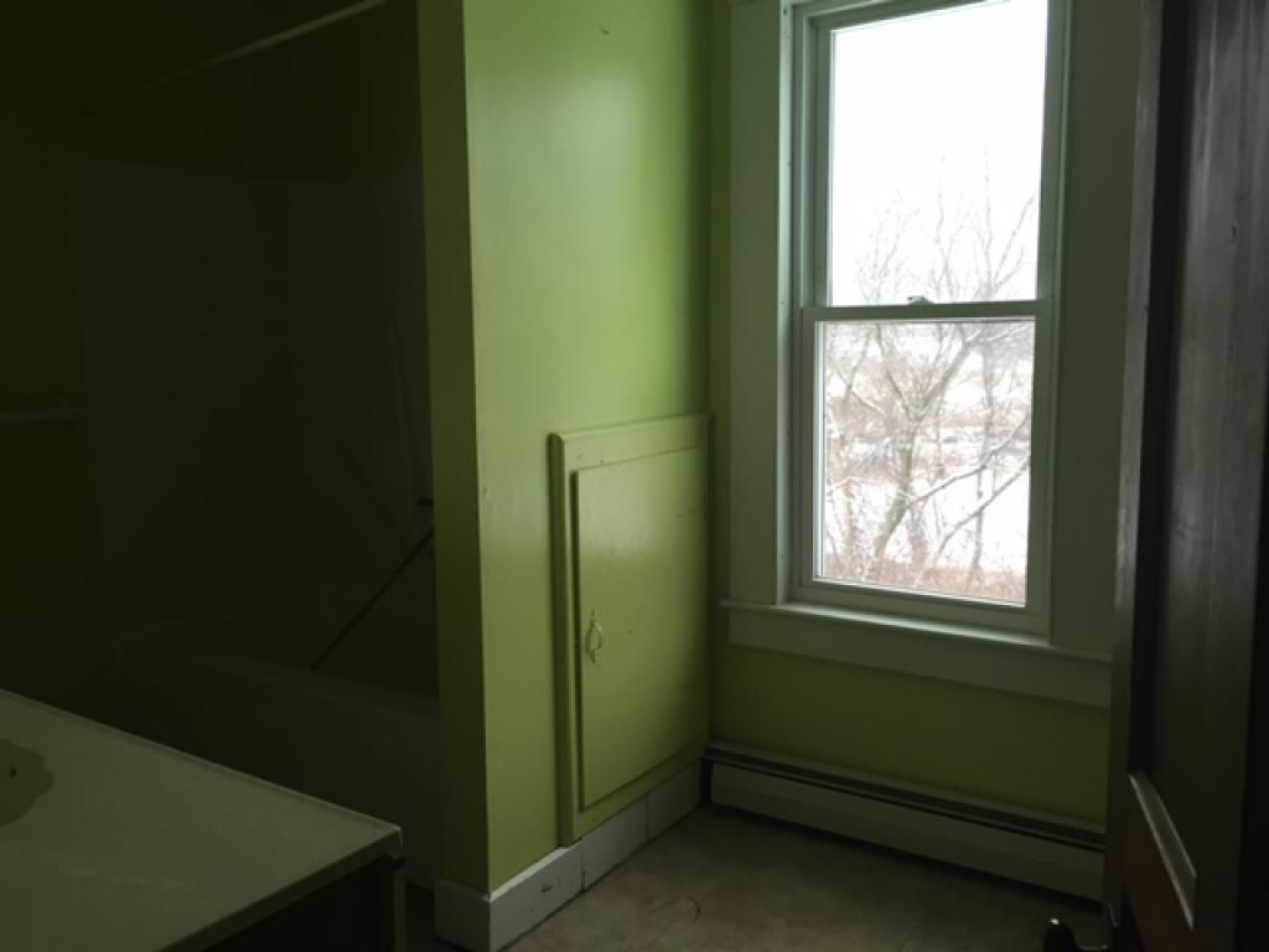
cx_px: 634
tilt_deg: -8.6
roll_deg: +1.2
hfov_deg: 61.7
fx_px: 1063
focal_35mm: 29
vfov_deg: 48.2
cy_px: 476
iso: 64
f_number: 2.2
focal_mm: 4.15
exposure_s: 1/30
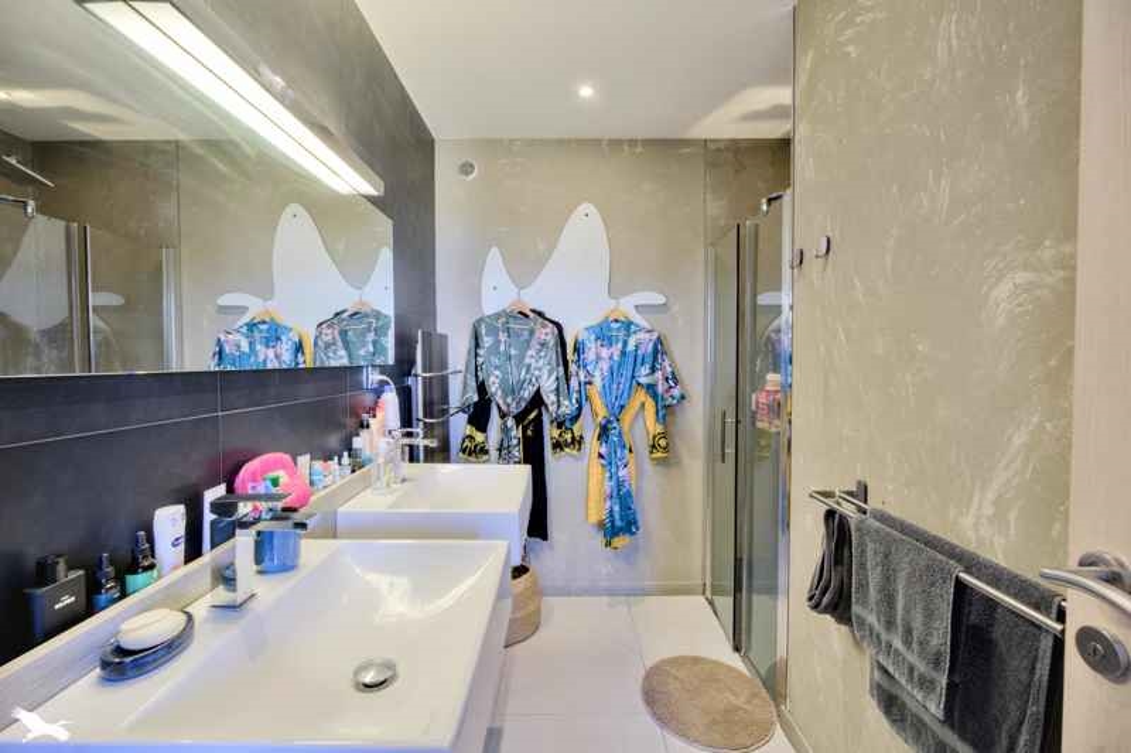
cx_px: 566
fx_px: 503
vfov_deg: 73.7
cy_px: 376
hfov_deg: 96.7
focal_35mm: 16
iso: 800
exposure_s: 1/80
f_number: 8
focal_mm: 16
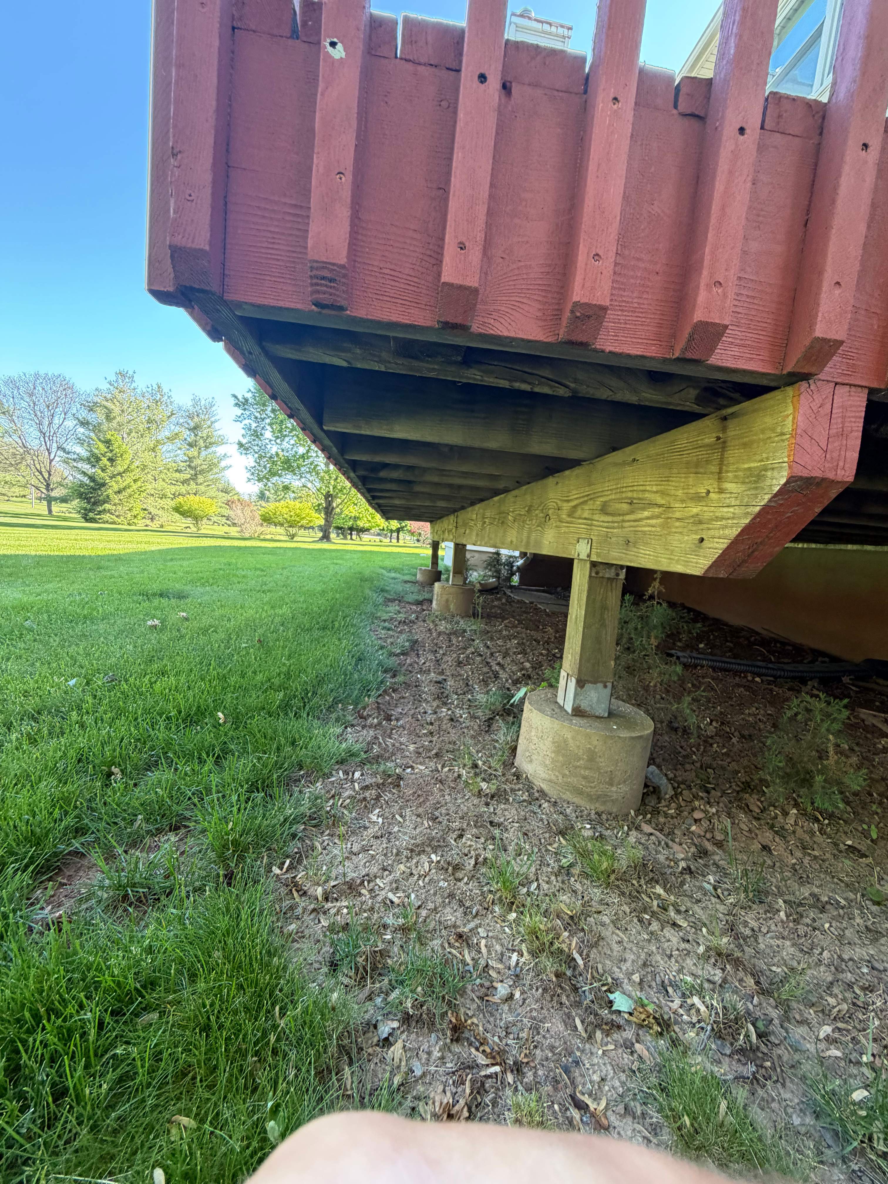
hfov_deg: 85.7
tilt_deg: -3.7
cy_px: 592
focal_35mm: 14
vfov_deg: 102.1
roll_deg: -6.1
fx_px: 479
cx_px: 444
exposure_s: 1/121
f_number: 2.2
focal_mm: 2.22
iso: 160
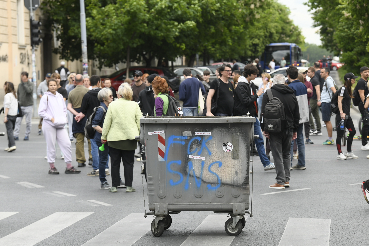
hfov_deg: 14.4
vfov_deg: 9.7
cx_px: 187
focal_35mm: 142
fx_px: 1456
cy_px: 124
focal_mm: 140
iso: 640
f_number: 5.6
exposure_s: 1/1250
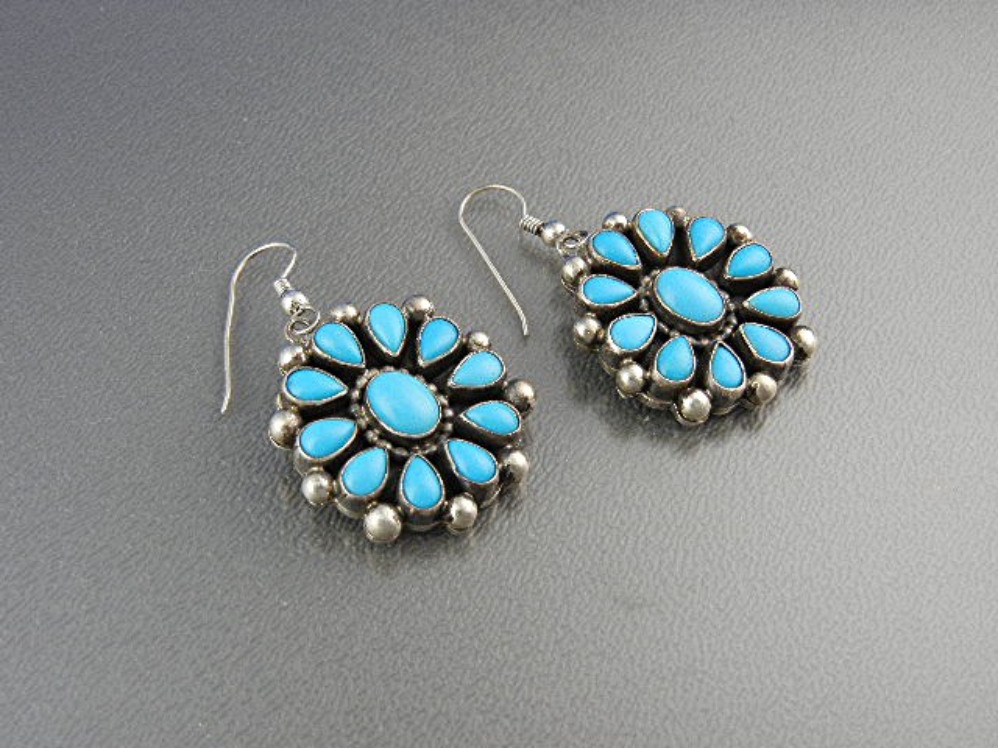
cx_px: 499
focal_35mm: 52
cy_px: 374
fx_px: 1499
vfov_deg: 28.0
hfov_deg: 36.8
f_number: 3.9
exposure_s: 1/28.6
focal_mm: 9.3
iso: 400
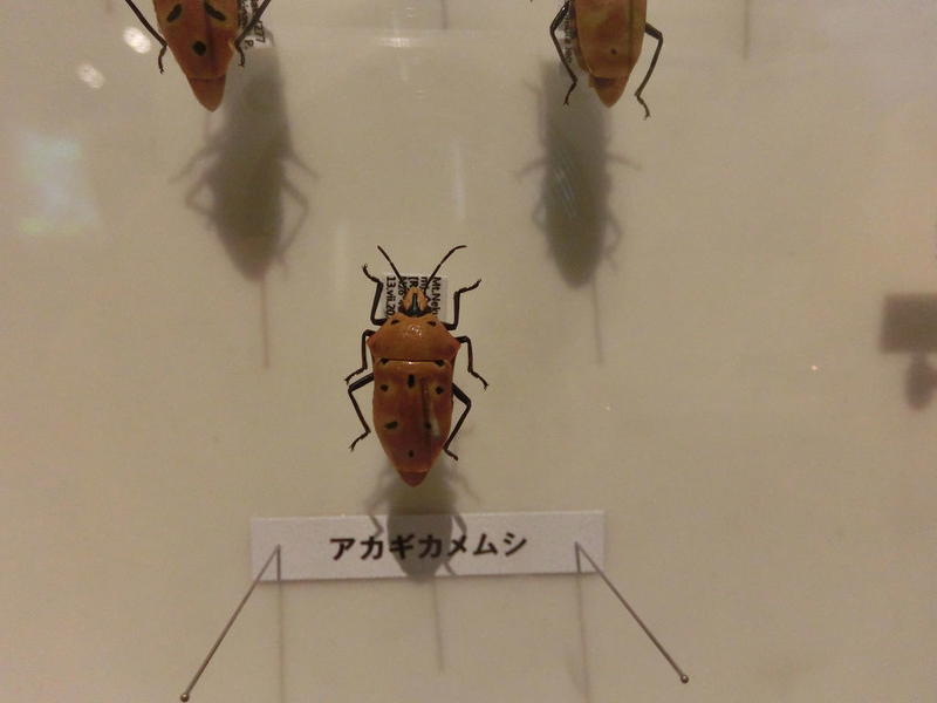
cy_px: 352
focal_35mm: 28
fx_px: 758
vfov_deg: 49.7
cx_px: 468
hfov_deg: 63.4
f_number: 3
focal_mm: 5
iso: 800
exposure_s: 1/60
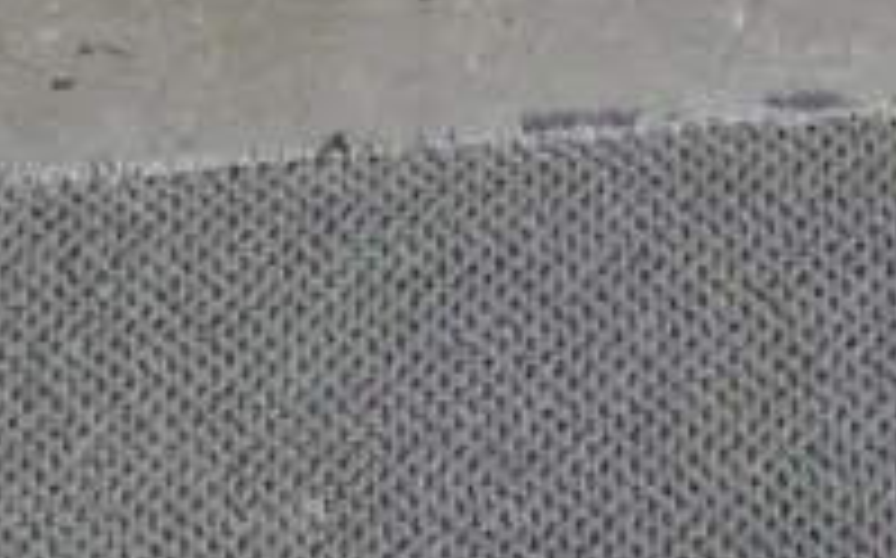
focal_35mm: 175
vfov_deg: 7.1
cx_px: 887
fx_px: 4270
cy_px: 1280
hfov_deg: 11.9
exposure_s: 1/60
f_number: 3.6
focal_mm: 16
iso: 250
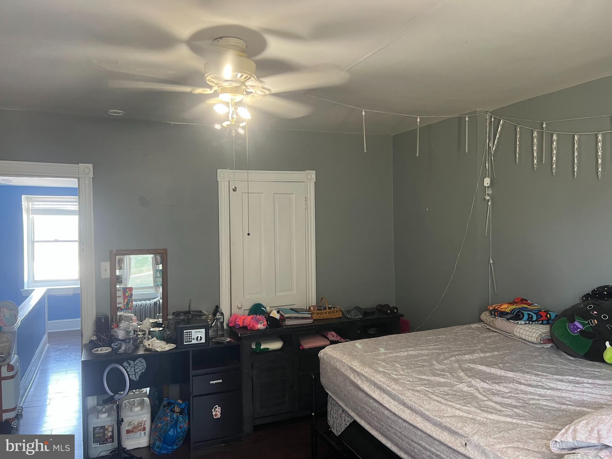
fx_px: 460
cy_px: 230
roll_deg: +0.8
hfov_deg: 67.3
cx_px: 306
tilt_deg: -0.7
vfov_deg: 53.1
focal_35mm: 26
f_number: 1.5
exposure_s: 1/60
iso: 160
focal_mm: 5.7
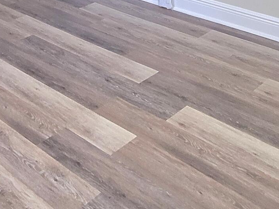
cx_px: 82
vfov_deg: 20.4
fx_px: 443
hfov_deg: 34.4
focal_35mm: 55
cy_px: -147
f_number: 2.2
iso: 250
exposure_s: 1/60.2
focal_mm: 2.2
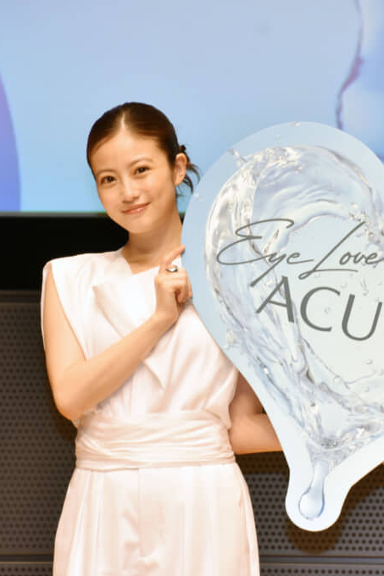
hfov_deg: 4.2
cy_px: 288
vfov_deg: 6.3
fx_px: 5246
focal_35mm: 328
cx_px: 240
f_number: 7.1
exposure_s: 1/160
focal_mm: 145
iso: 800
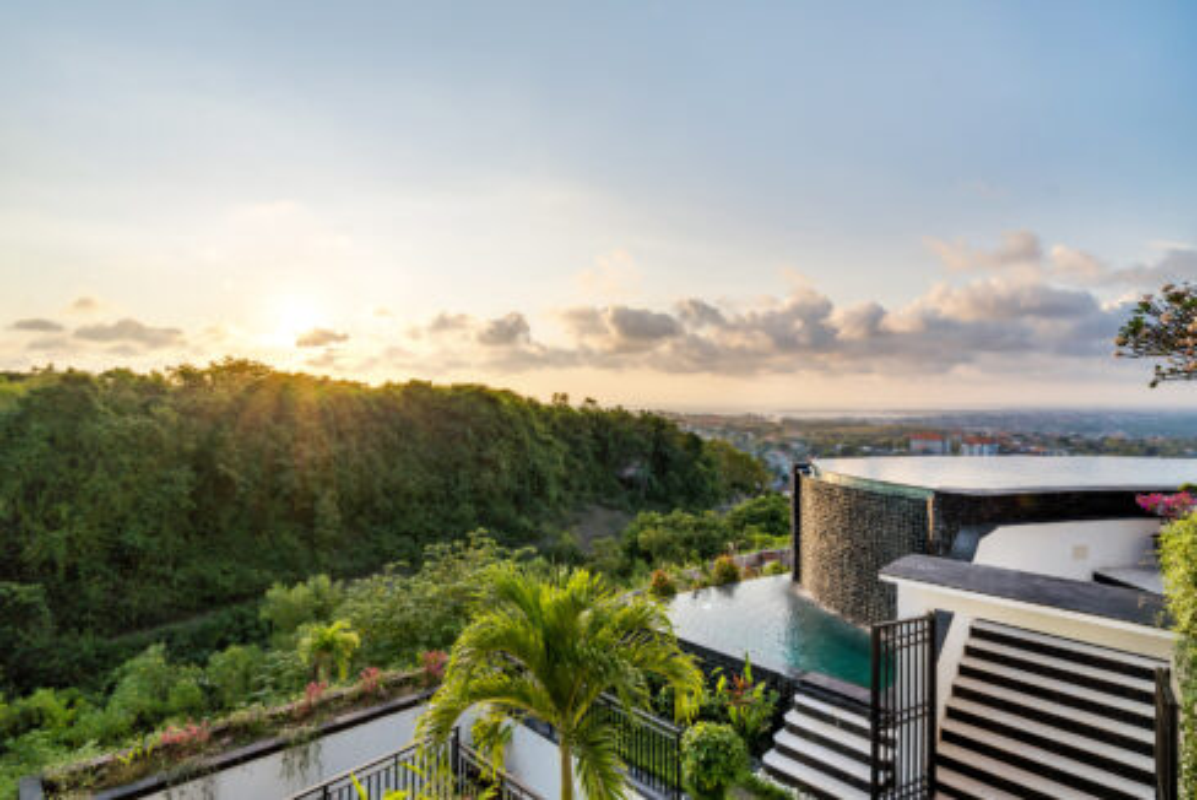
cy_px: 400
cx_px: 598
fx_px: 599
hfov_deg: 90.0
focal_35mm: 18
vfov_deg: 67.5
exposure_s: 1/500
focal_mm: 12
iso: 160
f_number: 11
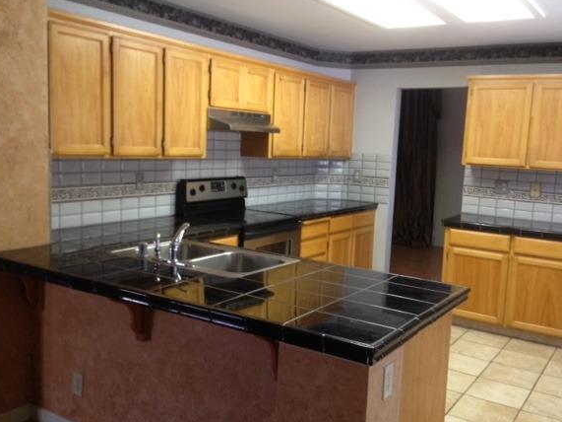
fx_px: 601
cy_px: 210
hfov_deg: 50.1
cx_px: 302
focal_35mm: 37
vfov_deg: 38.7
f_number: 2.4
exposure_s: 1/20
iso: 125
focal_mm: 4.12
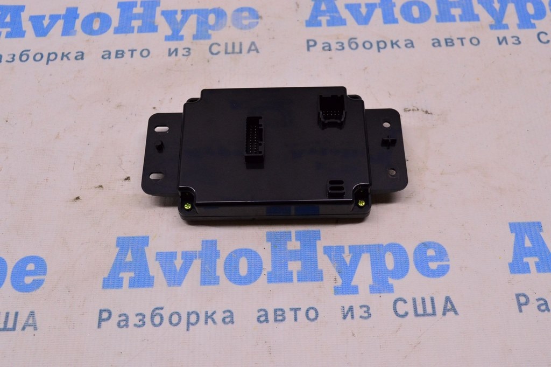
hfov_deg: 45.0
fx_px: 665
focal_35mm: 44
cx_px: 276
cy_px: 184
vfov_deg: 30.8
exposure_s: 1/160
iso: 1600
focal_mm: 29
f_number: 8
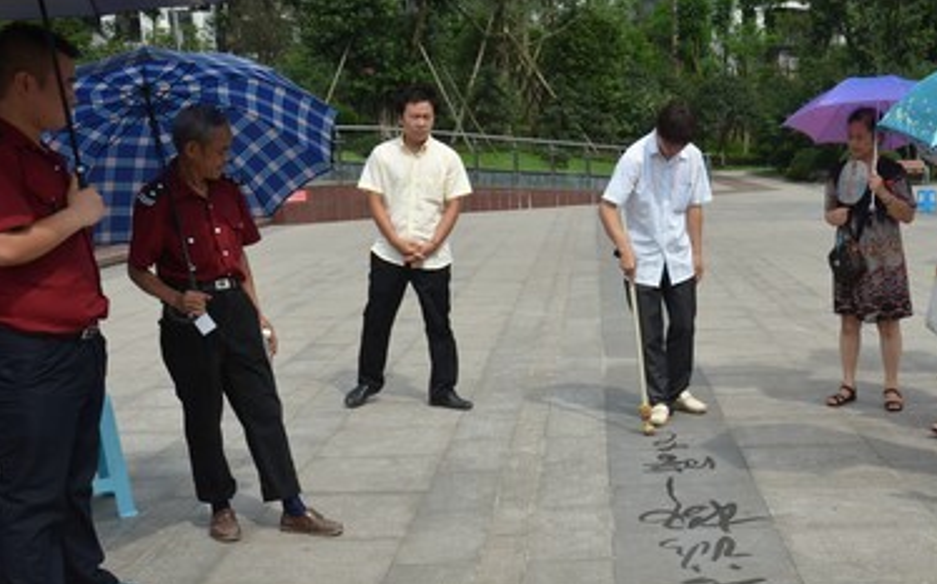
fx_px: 1250
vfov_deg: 26.2
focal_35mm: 49
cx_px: 621
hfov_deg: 40.6
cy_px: 370
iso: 125
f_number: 8
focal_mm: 24
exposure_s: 1/250
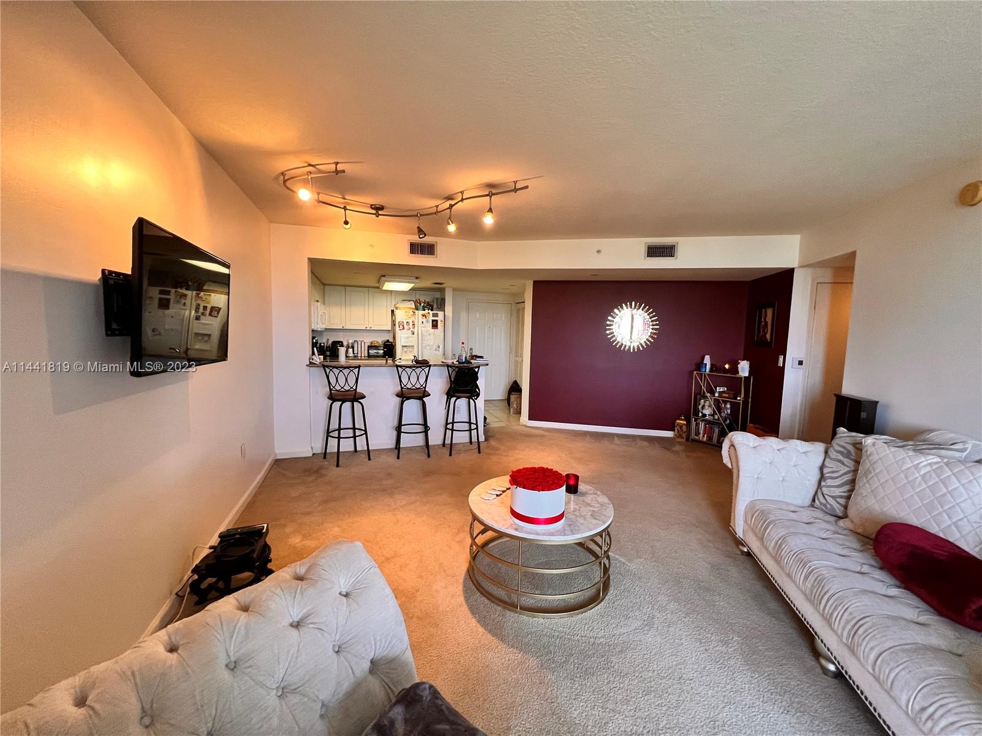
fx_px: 369
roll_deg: -1.6
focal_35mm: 13
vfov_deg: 89.9
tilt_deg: -6.6
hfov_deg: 106.2
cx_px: 491
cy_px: 368
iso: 320
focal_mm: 1.57
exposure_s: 1/60
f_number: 1.8
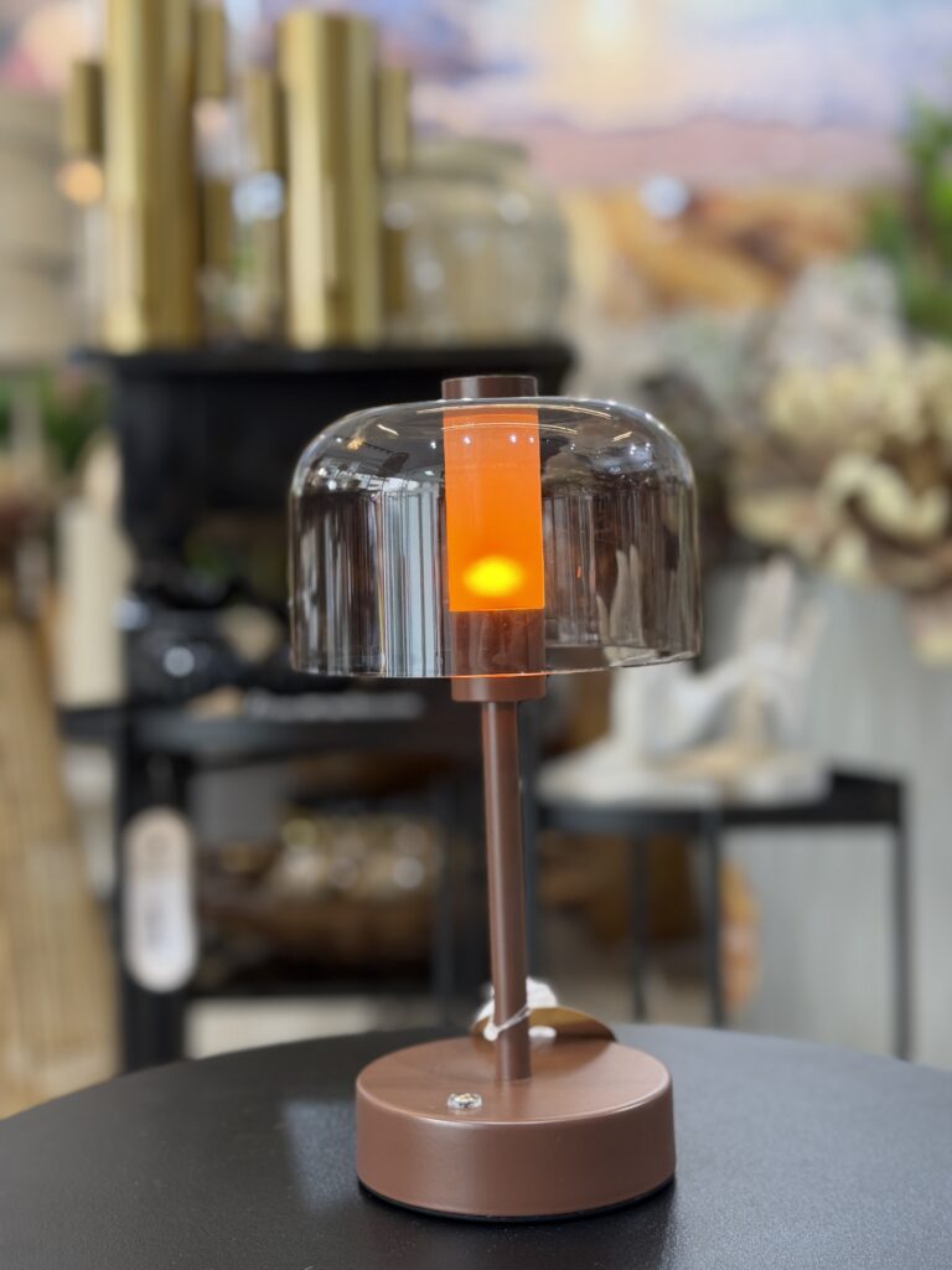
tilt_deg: -1.0
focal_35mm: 48
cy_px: 635
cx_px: 476
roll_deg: -0.5
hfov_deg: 30.3
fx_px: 1760
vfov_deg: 39.7
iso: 160
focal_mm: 6.76
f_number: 1.78
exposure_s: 1/60
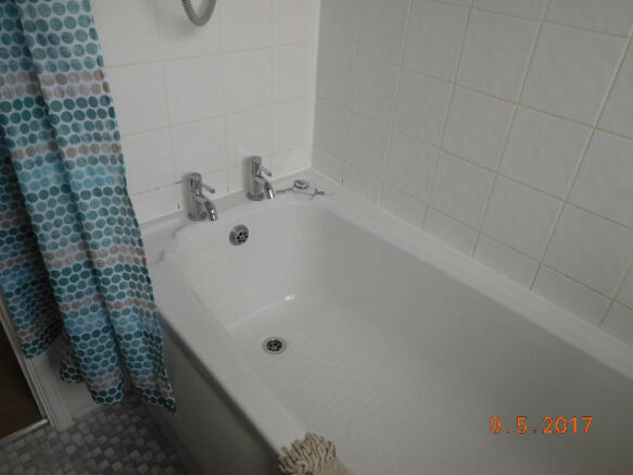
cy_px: 238
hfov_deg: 69.4
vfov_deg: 54.9
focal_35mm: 25
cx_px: 316
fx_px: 457
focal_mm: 4.5
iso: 125
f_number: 3.4
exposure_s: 1/100
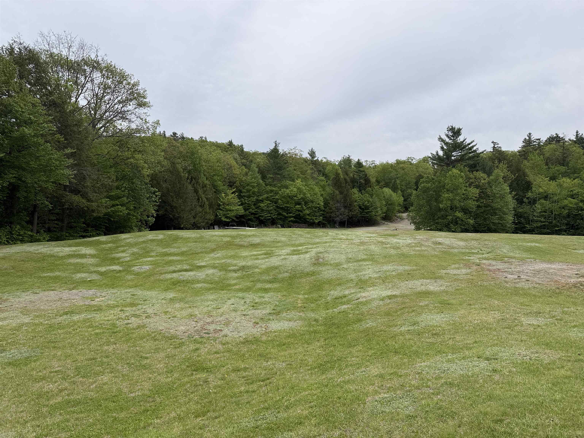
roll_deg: +0.9
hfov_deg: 71.6
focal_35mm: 24
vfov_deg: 56.8
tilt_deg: +6.1
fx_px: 405
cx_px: 292
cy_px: 219
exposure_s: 1/6173
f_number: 1.78
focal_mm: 6.76
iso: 80
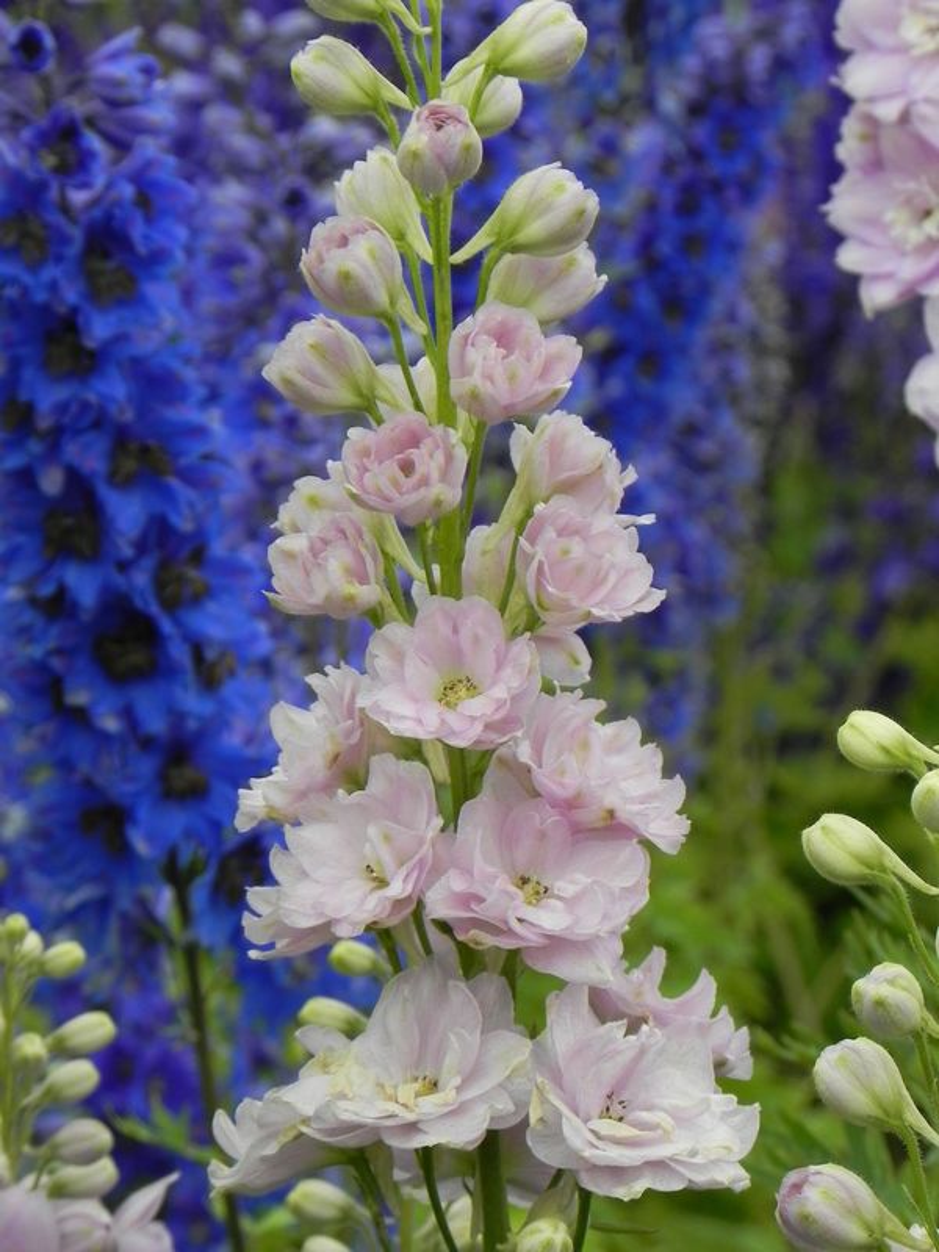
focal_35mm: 212
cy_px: 626
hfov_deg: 7.0
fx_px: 7668
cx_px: 470
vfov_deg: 9.3
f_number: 5.6
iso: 160
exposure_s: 1/200
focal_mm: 37.7
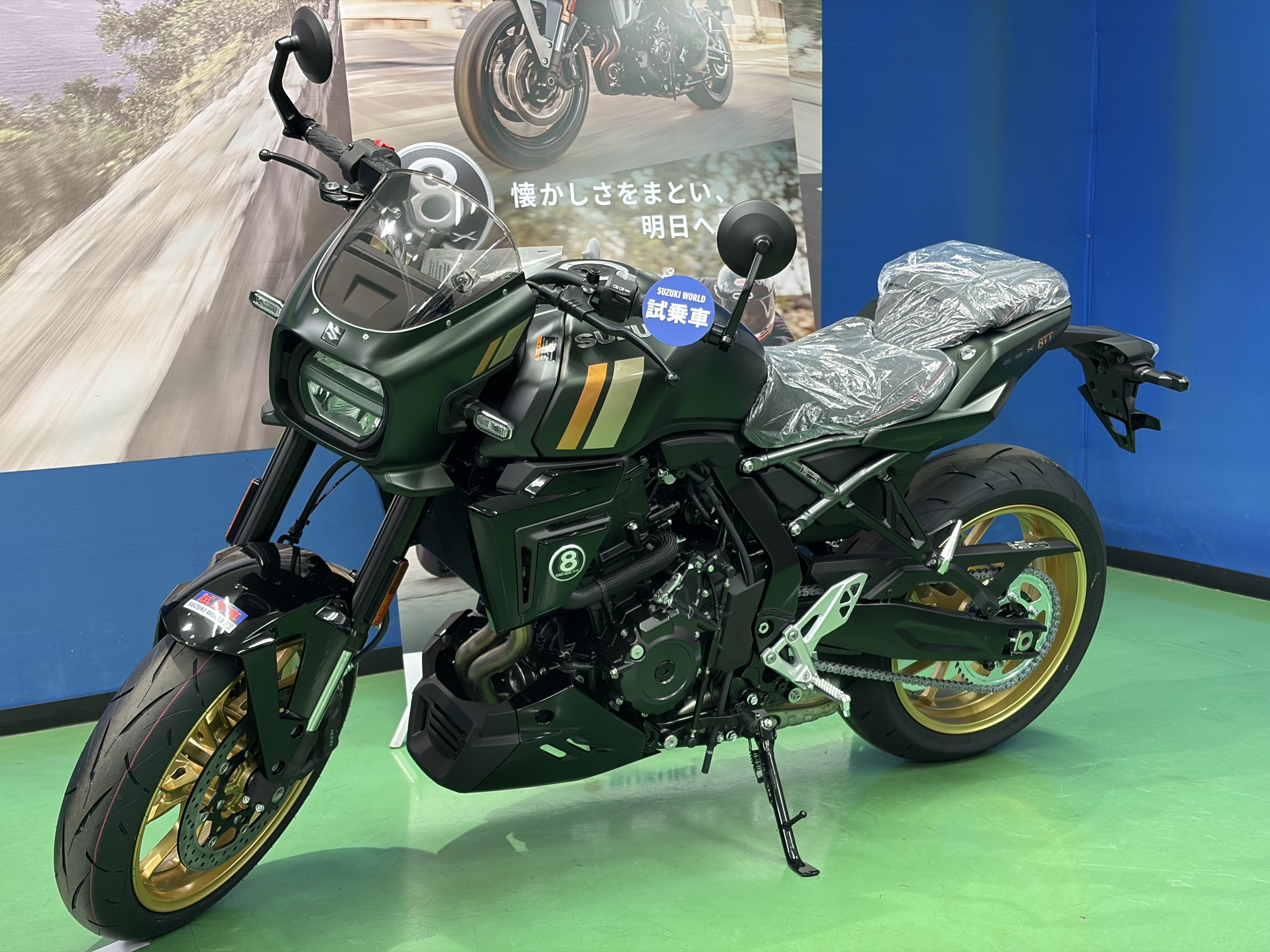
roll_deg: +1.4
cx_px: 635
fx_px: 1908
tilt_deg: -9.5
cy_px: 476
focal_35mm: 52
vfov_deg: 28.0
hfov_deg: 36.8
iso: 100
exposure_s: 1/50
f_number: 1.6
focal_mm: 5.96
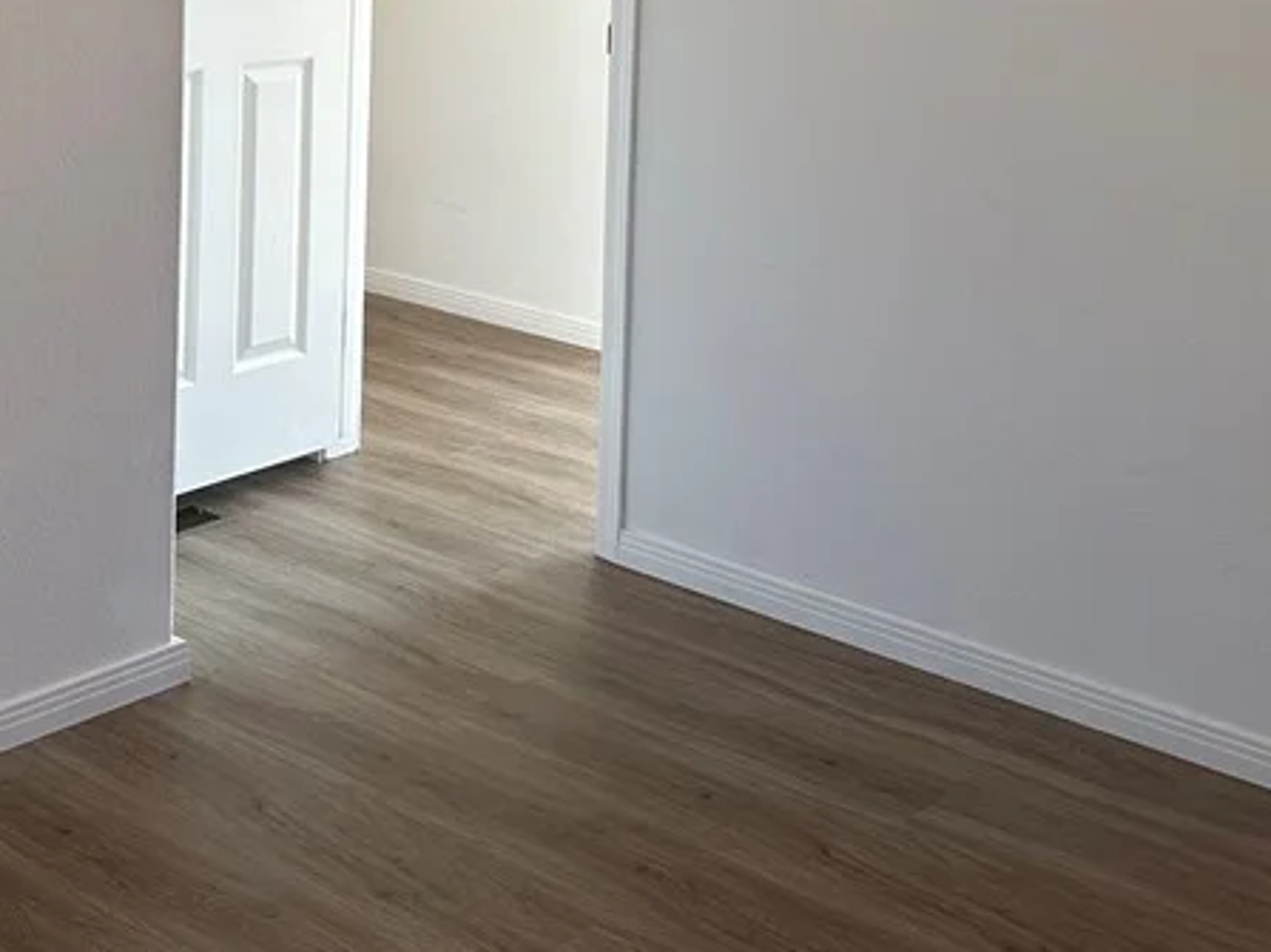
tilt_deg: -3.2
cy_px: -63
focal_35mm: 55
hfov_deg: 34.6
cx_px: 421
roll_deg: -2.0
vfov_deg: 24.9
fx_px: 2019
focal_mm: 6.86
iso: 160
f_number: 1.78
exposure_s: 1/120
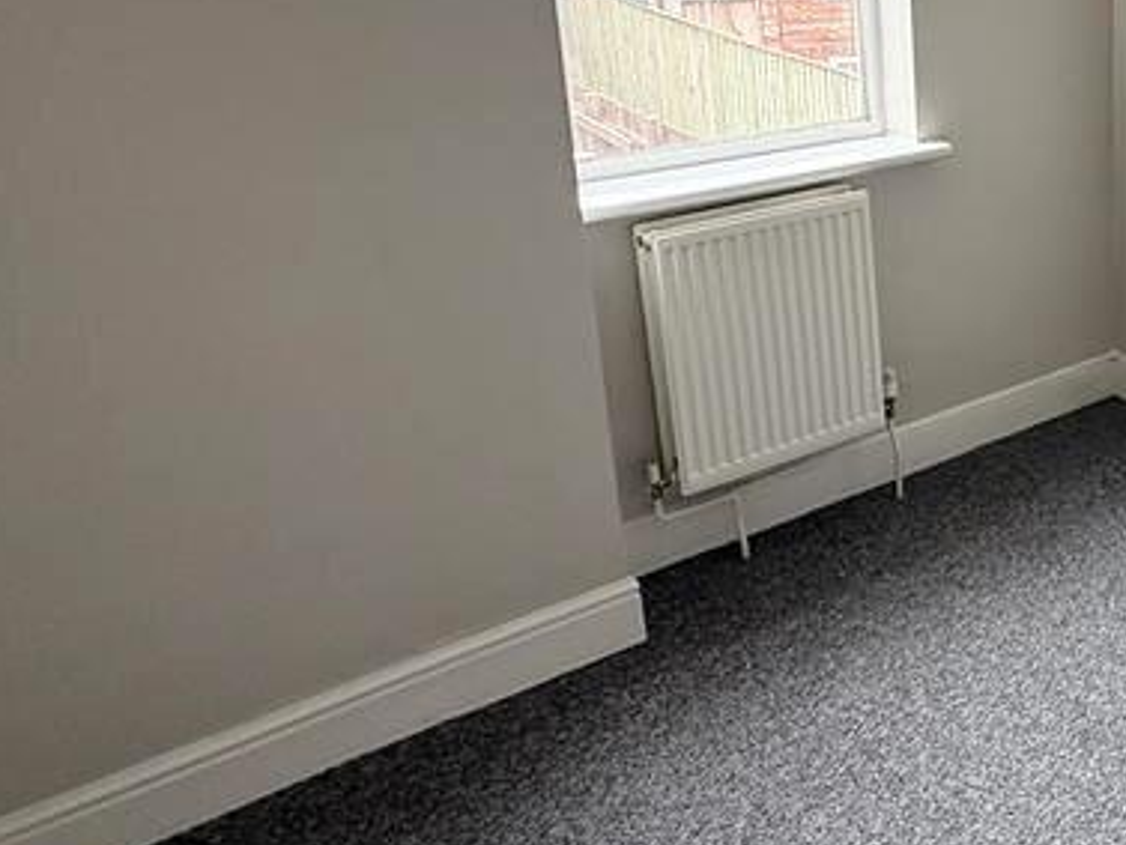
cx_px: 1177
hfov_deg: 41.2
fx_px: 1236
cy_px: 218
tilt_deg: -14.9
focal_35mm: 38
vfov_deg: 36.9
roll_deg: -1.7
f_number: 2.2
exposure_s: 1/99
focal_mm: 2.22
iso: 80
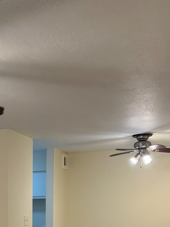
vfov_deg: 28.2
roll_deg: +0.4
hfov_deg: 22.3
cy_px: 234
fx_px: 419
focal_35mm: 64
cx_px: 12
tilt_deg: -2.5
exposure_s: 1/60
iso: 125
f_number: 1.78
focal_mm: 6.76
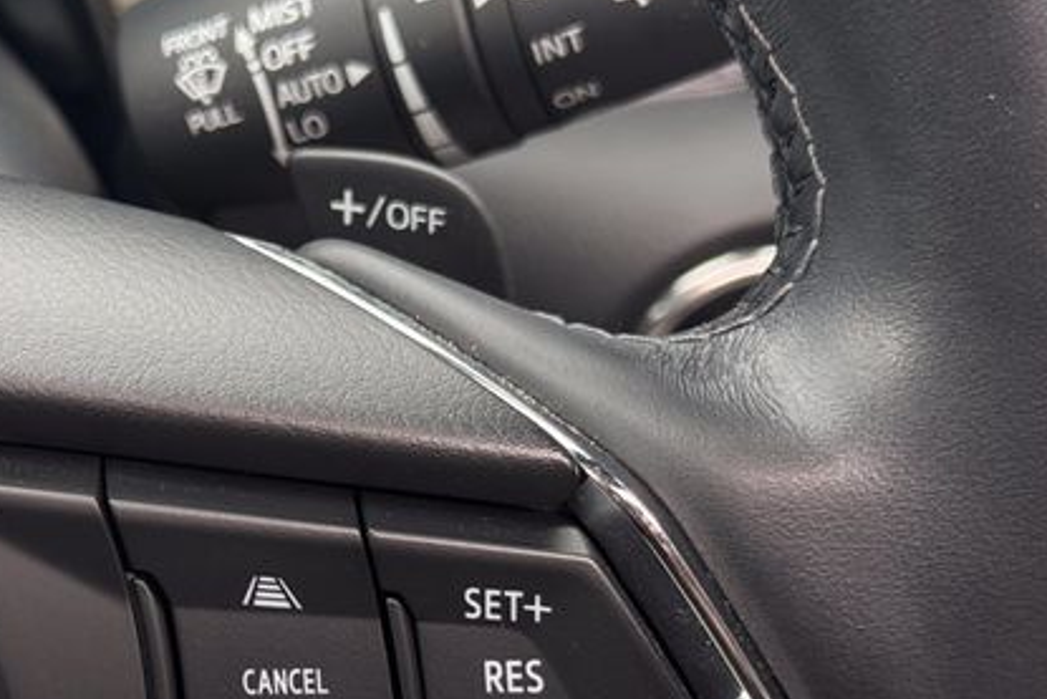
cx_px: 305
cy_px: 537
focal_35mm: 77
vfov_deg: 17.6
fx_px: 2240
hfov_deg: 26.1
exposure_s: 1/121
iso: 64
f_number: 1.78
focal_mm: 6.76
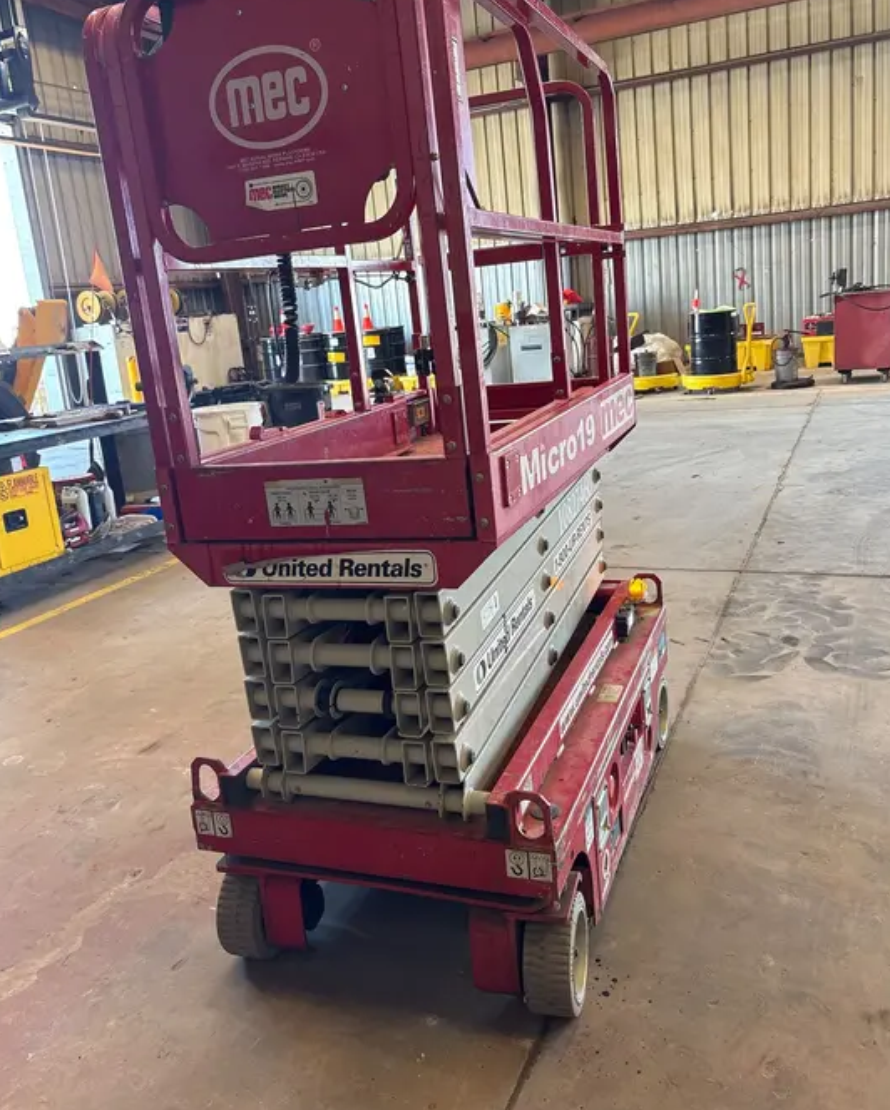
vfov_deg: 62.1
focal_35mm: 28
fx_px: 921
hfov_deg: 51.6
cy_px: 507
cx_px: 448
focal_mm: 5.96
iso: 125
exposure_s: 1/77
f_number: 1.6
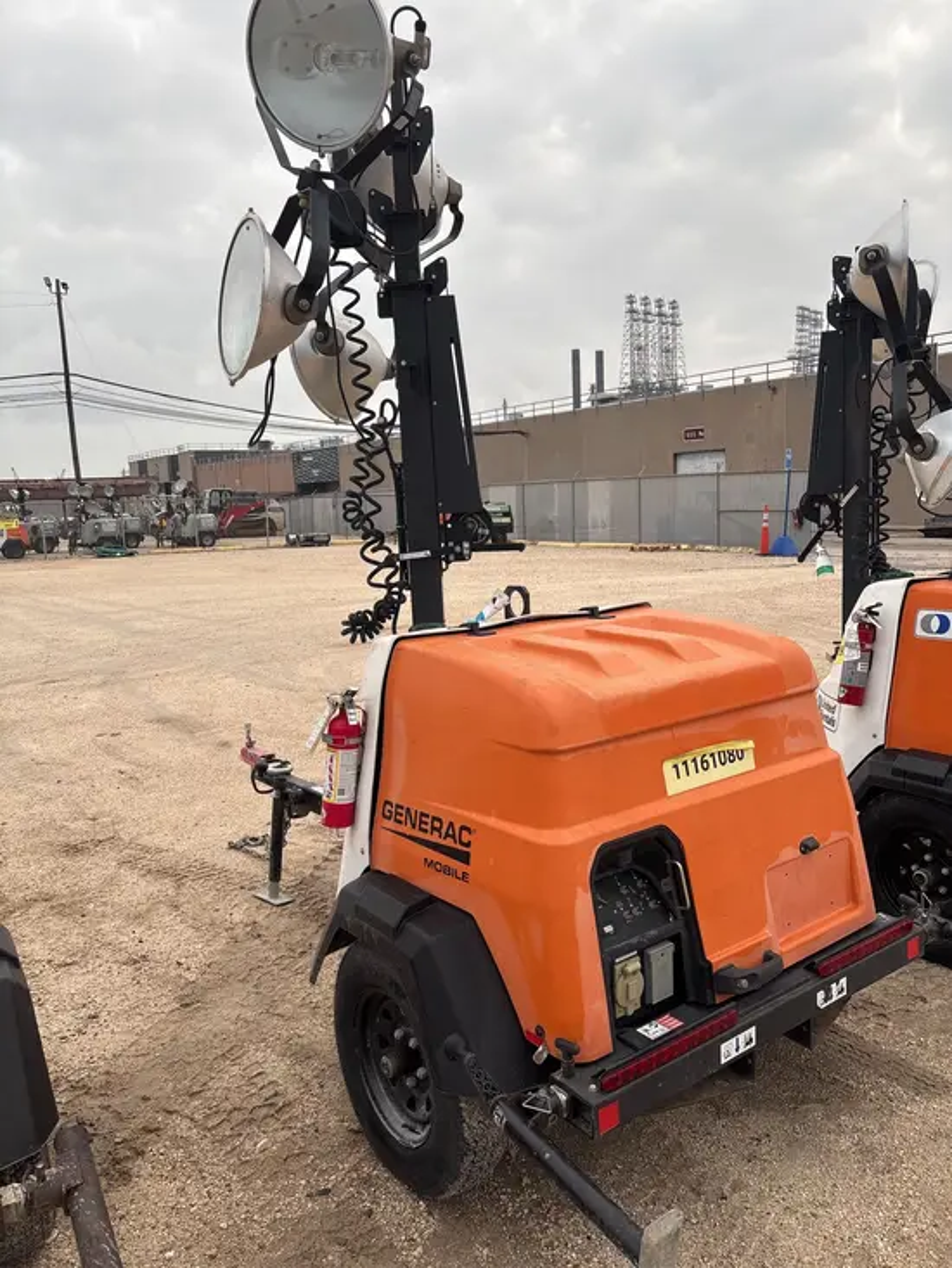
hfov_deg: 53.1
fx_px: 953
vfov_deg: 67.3
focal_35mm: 26
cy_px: 634
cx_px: 476
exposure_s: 1/188
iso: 40
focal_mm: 5.96
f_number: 1.6
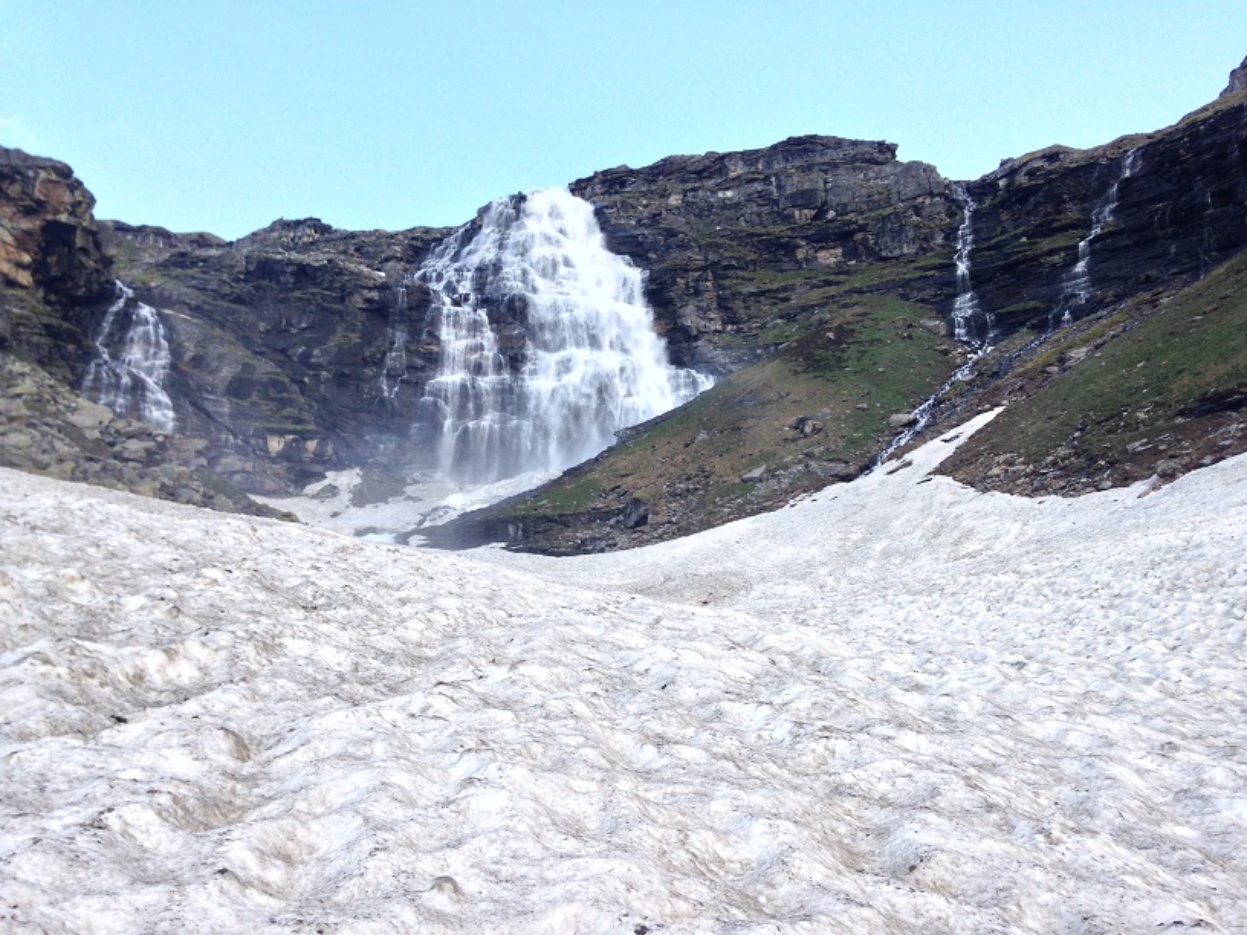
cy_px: 468
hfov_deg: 55.4
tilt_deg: +16.8
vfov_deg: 42.9
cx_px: 624
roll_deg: -0.8
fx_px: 1189
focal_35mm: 33
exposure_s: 1/308
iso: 50
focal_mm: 4.12
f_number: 2.4
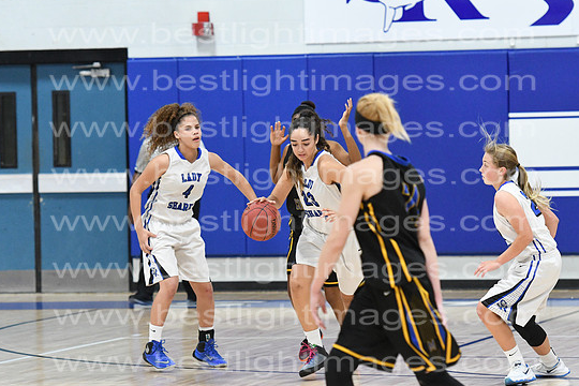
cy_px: 200
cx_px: 296
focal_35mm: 218
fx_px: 3498
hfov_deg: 9.5
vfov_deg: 6.3
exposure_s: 1/640
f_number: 3.5
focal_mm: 135
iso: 5000
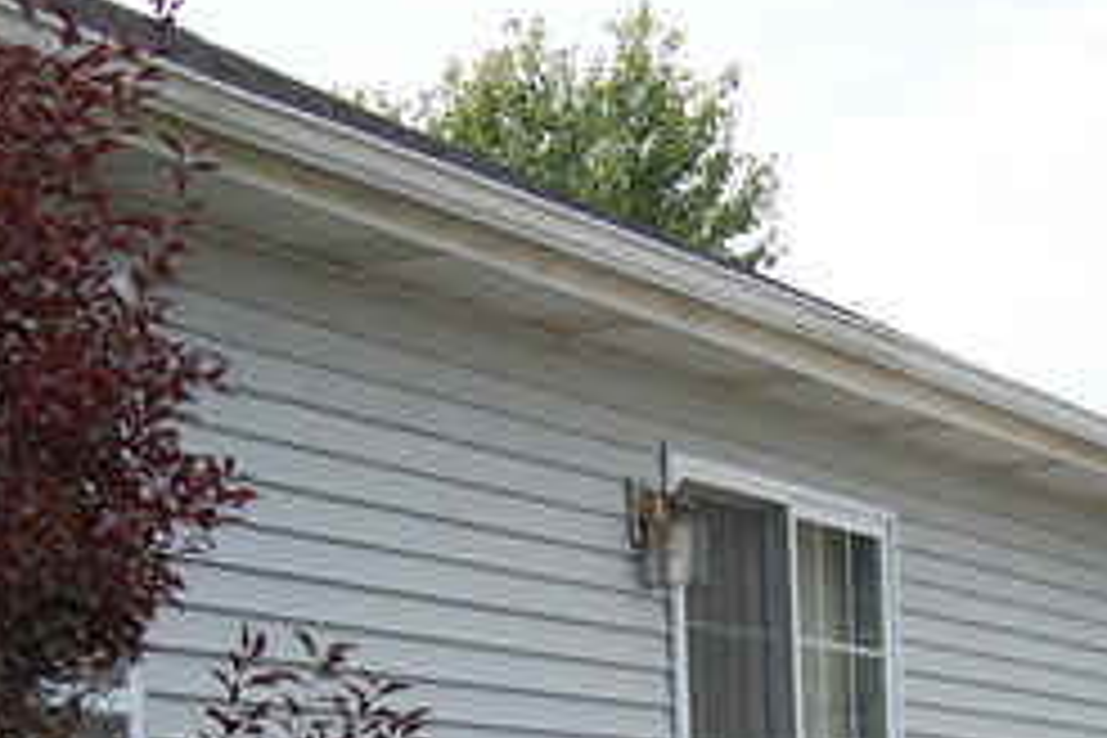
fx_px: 3843
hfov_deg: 16.3
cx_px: 832
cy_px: 860
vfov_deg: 10.8
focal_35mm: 125
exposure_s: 1/200
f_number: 7.1
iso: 200
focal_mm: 32
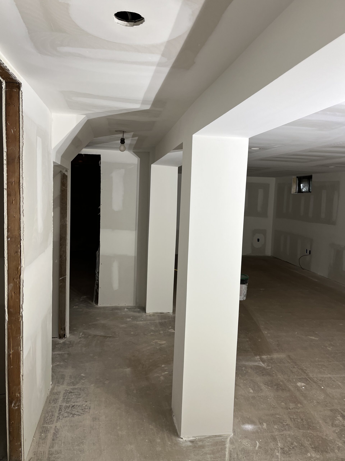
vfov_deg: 67.3
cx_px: 172
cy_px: 230
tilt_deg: -5.4
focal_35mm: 26
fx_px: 346
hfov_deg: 53.1
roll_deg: -2.1
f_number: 1.6
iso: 80
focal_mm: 5.1
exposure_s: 1/120
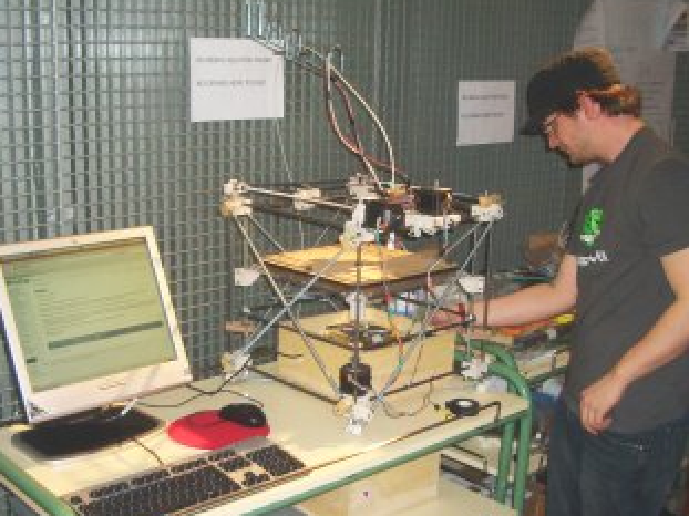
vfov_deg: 32.1
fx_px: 895
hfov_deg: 42.1
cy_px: 308
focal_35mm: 45
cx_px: 319
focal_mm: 5.8
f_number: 2.6
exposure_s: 1/60
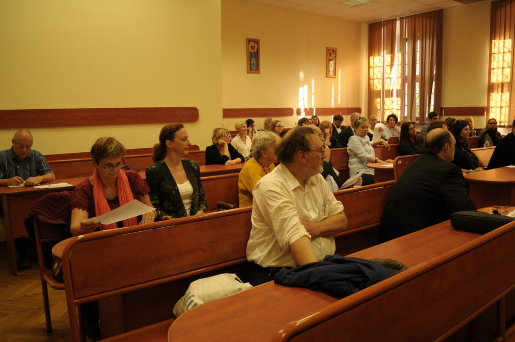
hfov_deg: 62.0
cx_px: 258
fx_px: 429
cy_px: 171
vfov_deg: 43.5
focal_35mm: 30
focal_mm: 20
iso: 320
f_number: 3.8
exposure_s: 1/60
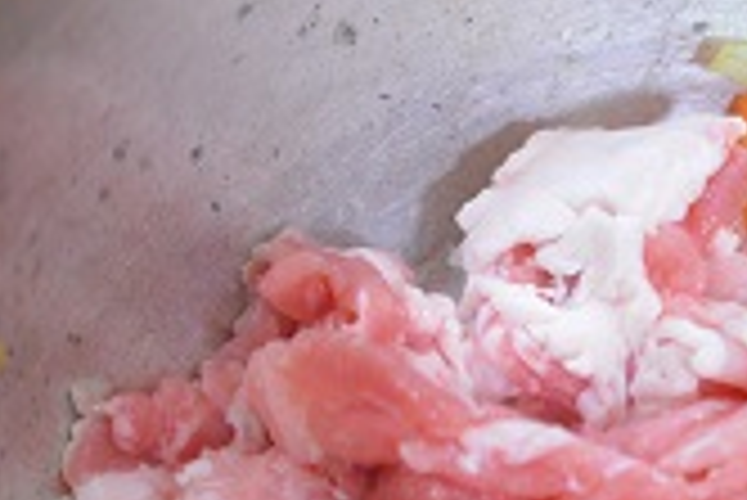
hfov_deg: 13.9
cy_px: 556
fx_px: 2991
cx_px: 860
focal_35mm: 144
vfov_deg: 9.4
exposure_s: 1/60
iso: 2500
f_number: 3
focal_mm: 40
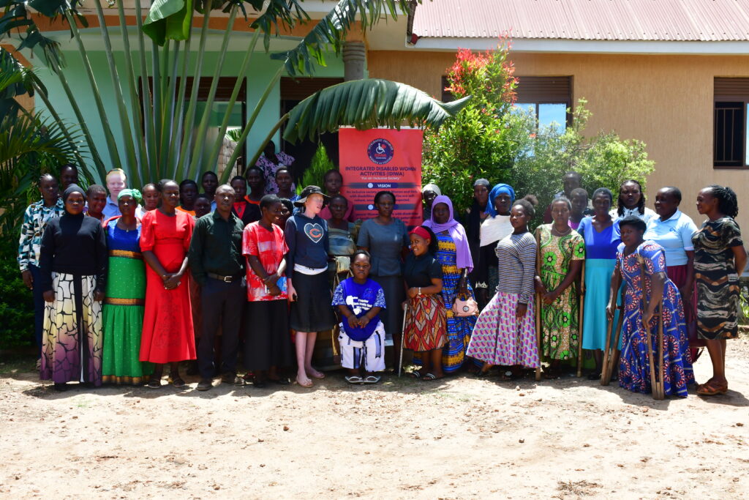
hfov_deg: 49.5
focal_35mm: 39
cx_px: 374
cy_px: 250
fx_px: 811
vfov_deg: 34.2
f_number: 9
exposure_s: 1/320
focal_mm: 26
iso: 400
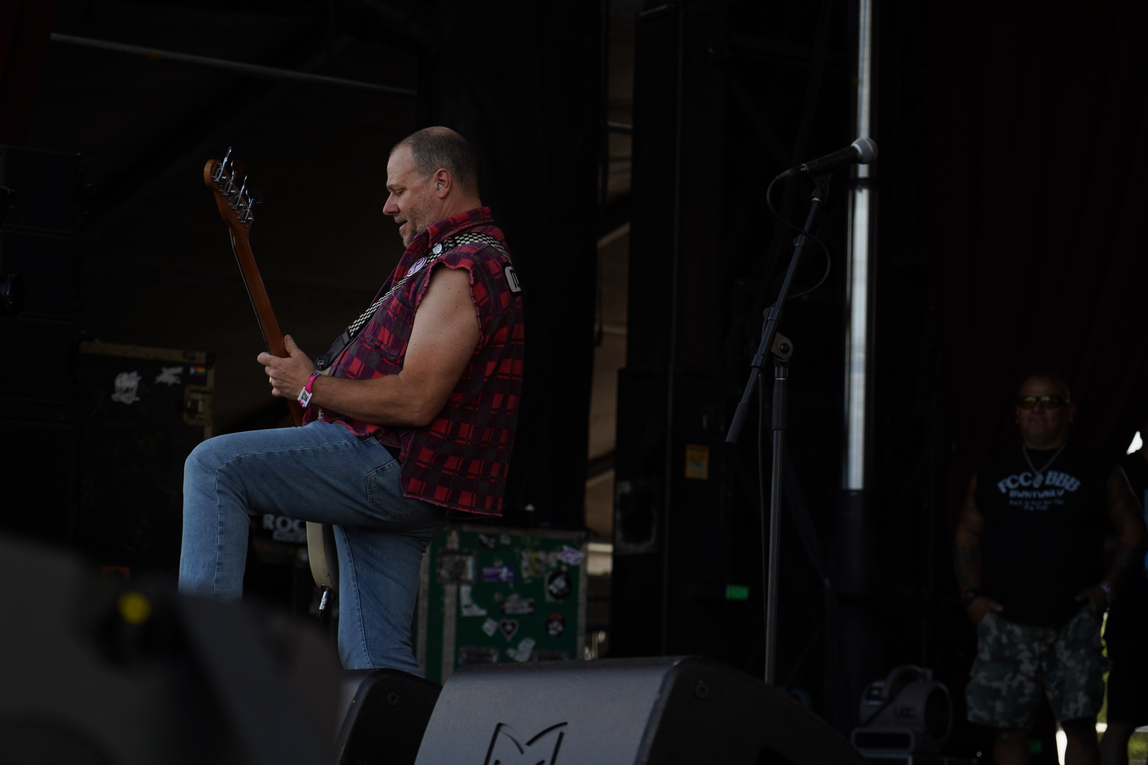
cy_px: 382
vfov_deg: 13.0
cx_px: 574
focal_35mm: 105
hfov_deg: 19.5
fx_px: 3348
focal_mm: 105
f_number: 4.5
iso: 100
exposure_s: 1/250
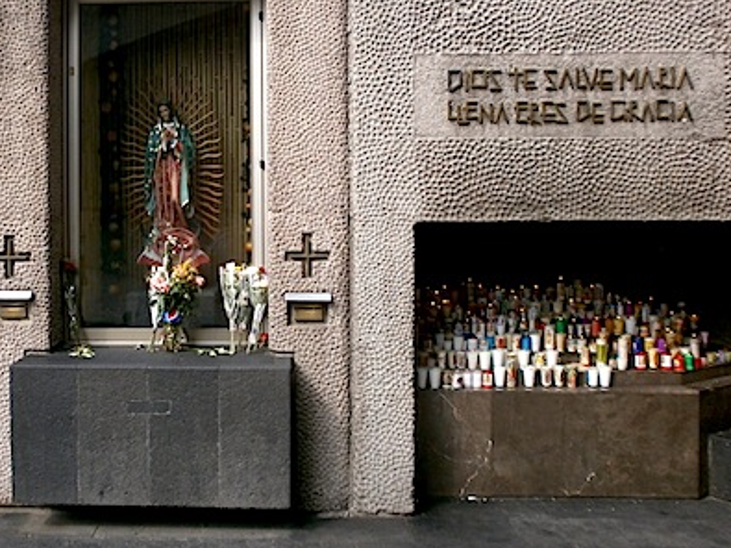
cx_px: 235
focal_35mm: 41
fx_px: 866
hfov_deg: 45.0
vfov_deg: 35.0
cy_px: 217
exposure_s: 1/400
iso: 100
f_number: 2.9
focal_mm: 4.8
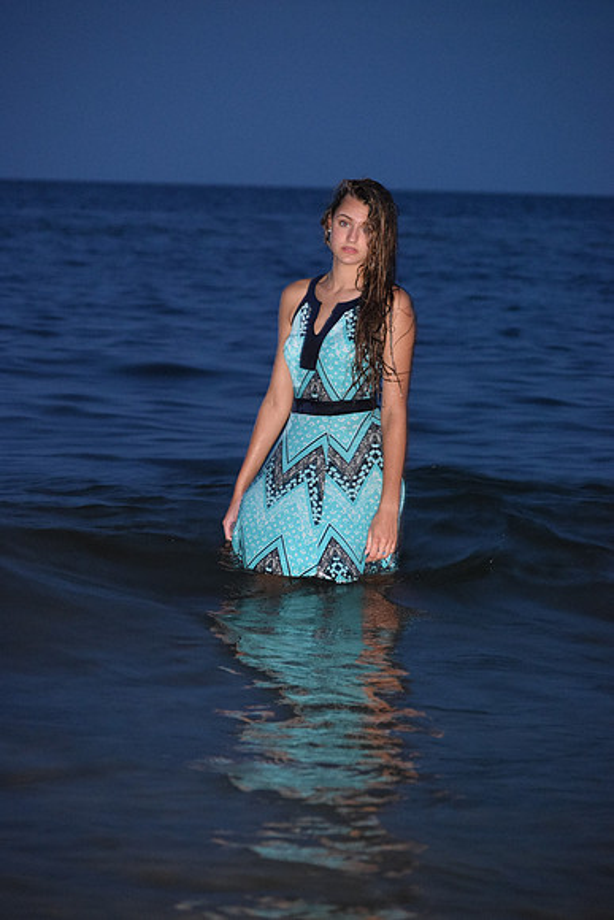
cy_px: 460
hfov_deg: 9.3
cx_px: 307
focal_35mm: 147
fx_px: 3758
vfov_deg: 14.0
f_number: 4.5
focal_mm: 98
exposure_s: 1/8
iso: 3200
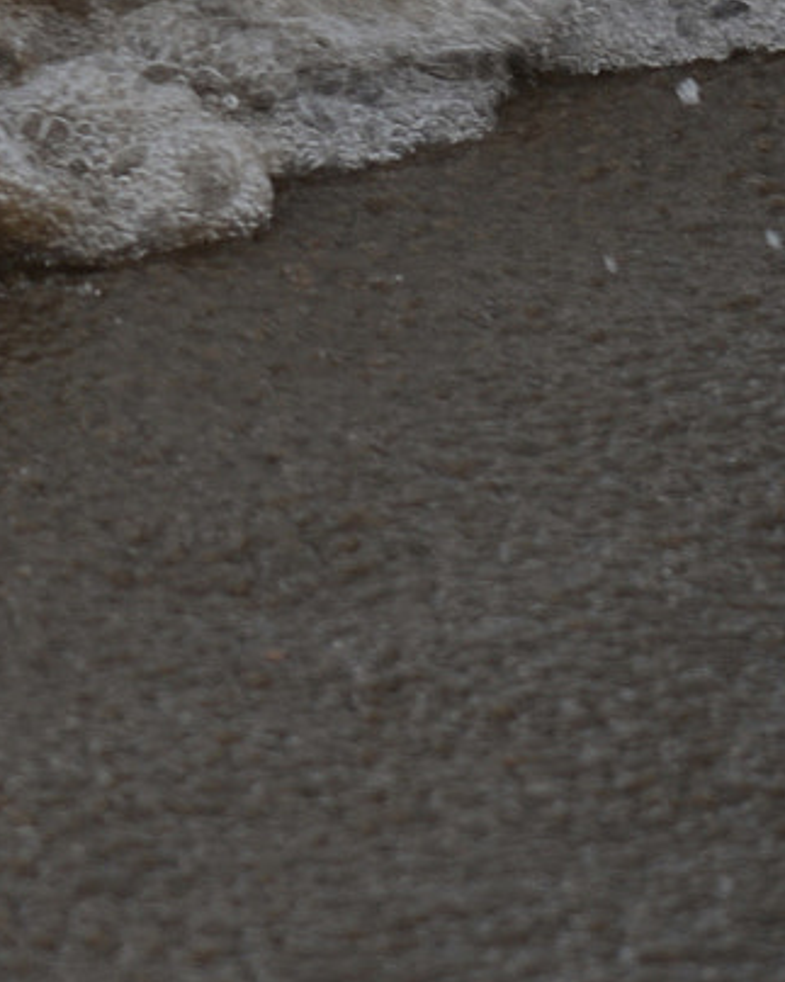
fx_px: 22632
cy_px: 21
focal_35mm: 779
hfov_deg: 2.0
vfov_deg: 2.5
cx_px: -732
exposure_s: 1/750
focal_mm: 140
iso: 100
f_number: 5.6
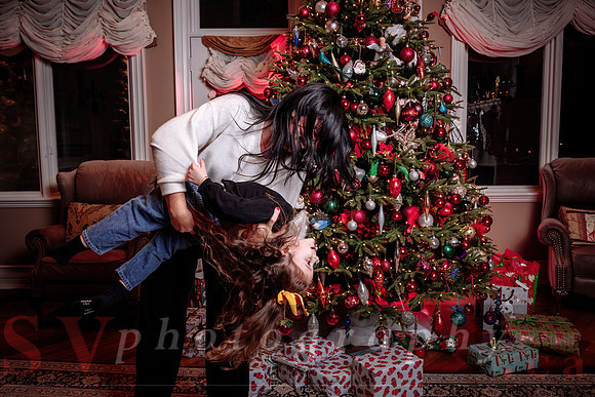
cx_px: 298
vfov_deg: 45.2
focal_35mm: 29
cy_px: 198
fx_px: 476
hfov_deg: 64.0
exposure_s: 1/125
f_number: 4.5
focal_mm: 28
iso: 500
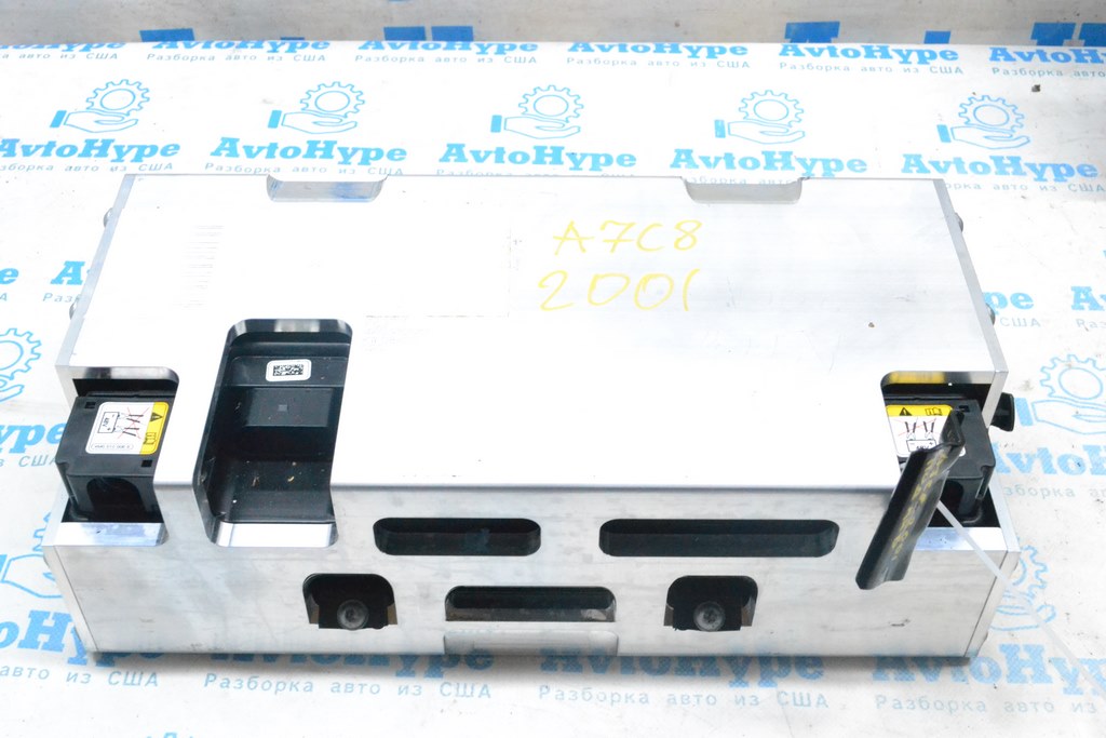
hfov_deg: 45.0
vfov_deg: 30.9
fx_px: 1337
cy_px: 369
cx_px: 553
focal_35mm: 44
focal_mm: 29
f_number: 10
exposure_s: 1/125
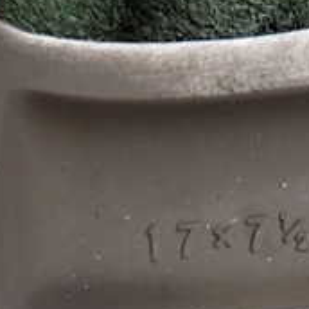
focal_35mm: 77
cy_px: 379
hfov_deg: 22.4
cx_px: 198
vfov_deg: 20.8
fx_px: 778
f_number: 2
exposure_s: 1/20
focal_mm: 4.5
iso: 800
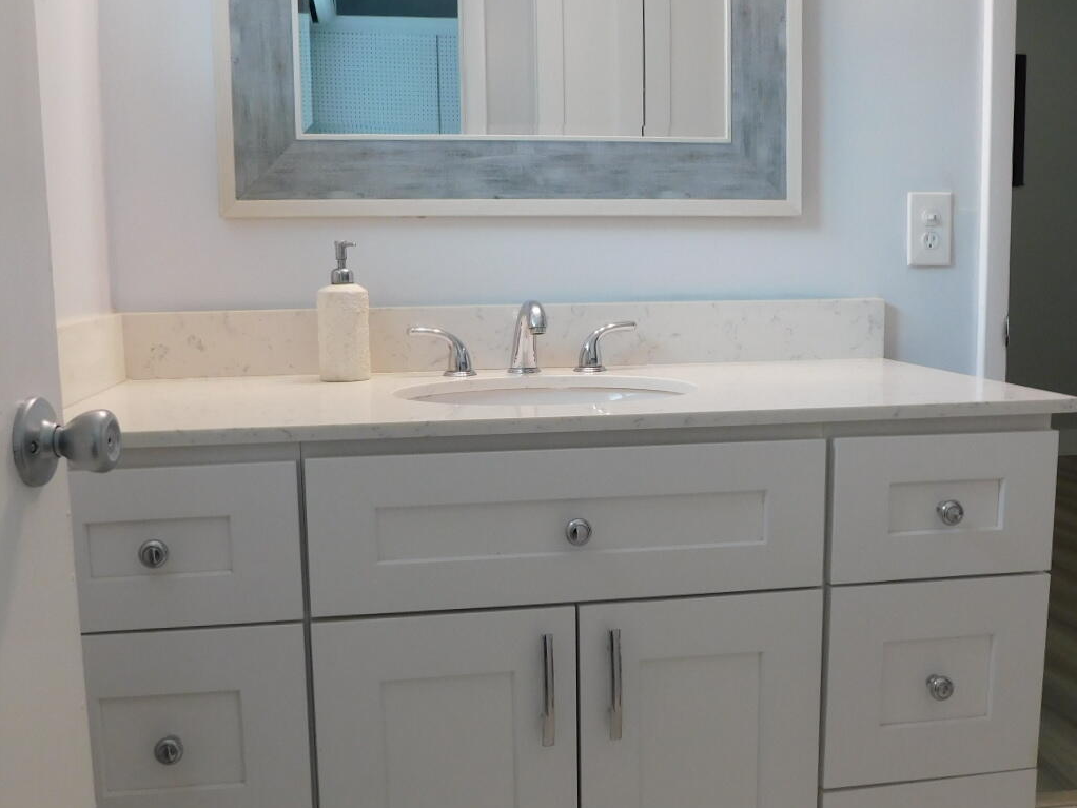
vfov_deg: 39.7
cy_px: 409
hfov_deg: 51.3
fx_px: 1120
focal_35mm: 36
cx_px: 571
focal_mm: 4
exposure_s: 1/30
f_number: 3
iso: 125
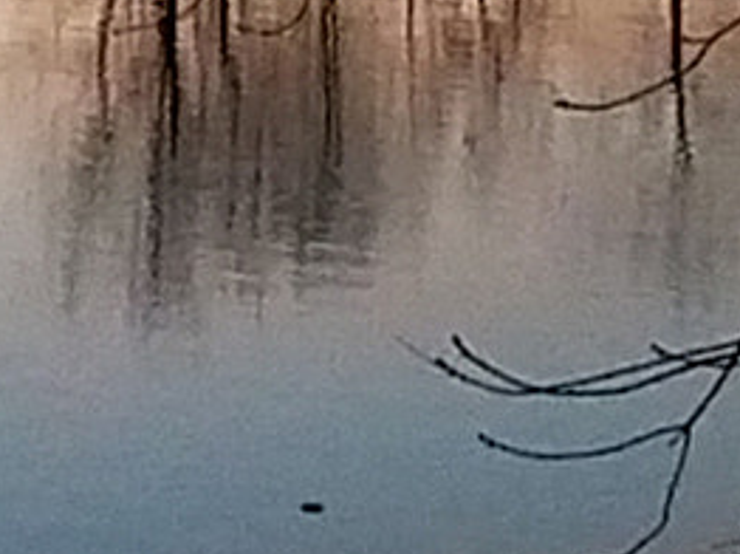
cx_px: -695
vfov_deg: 8.4
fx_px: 3396
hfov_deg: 11.3
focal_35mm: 159
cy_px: -854
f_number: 1.7
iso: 200
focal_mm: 4.2
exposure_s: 1/16
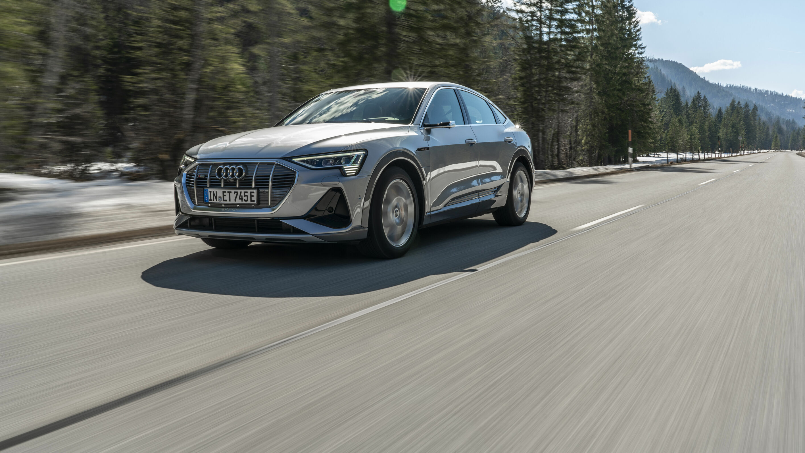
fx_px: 704
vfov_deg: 35.5
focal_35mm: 33
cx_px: 407
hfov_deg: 59.5
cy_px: 183
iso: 50
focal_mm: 31
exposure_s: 1/15
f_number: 16
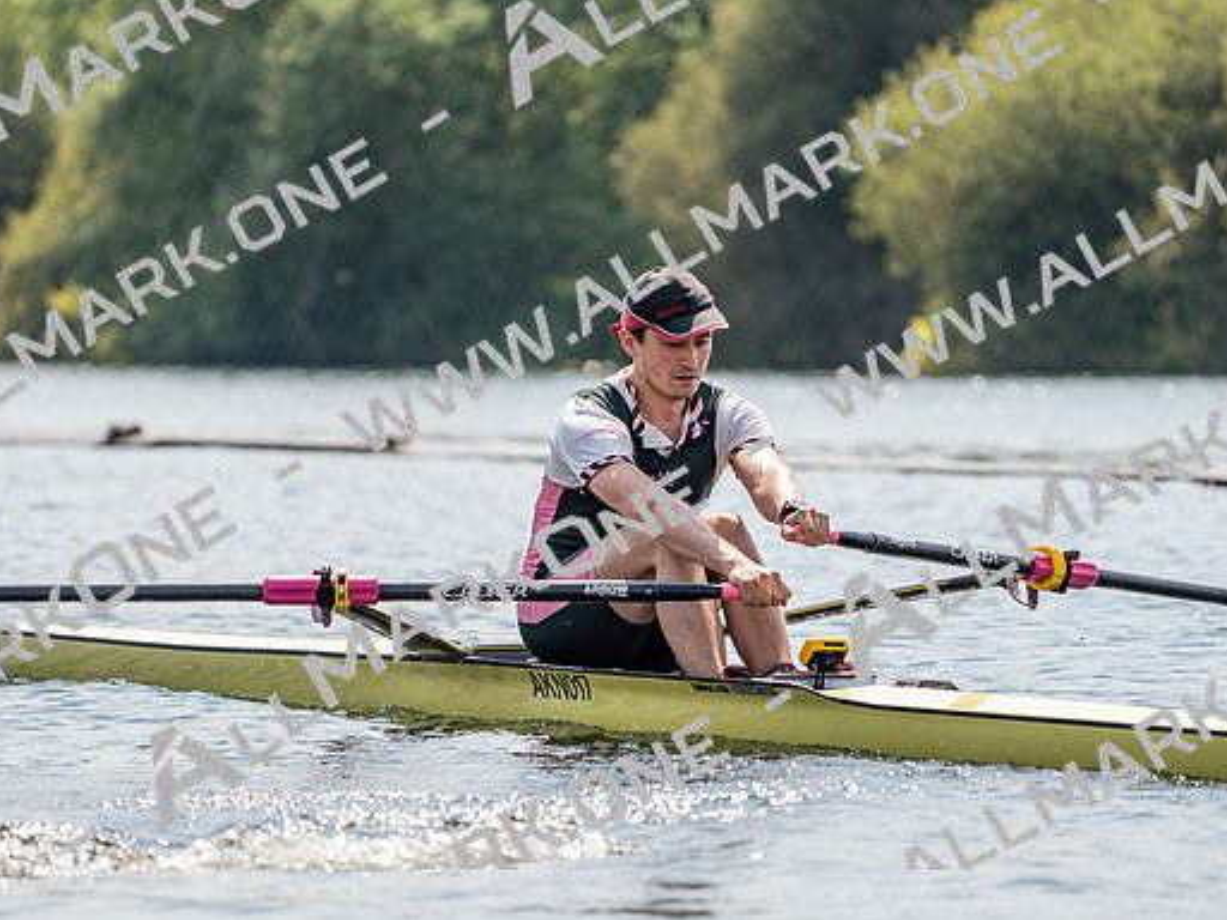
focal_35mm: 278
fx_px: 9854
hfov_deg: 7.1
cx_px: 637
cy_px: 459
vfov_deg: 5.3
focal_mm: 255
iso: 160
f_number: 5.6
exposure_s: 1/1600
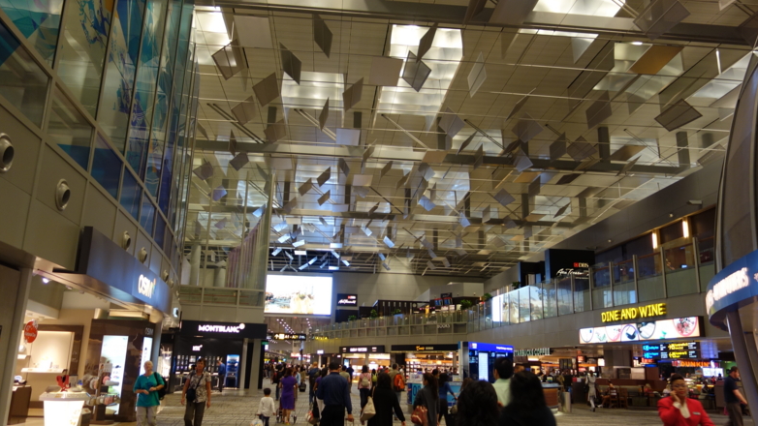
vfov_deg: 38.9
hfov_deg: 64.3
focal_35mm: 30
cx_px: 379
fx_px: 603
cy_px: 210
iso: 125
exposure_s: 1/30
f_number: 1.8
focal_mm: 10.4
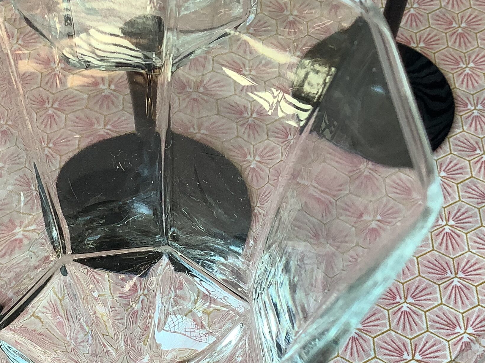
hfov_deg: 30.8
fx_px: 869
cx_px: 132
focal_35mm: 62
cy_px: 237
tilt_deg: -58.6
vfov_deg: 23.6
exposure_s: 1/120
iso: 40
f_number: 2.4
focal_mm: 3.3
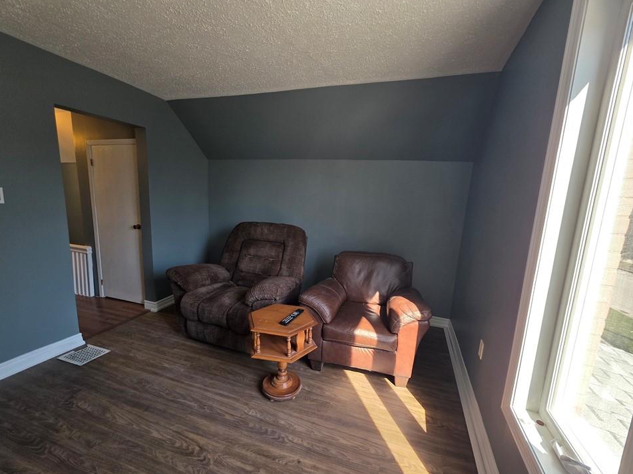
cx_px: 314
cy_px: 248
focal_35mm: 14
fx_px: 256
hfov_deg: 102.1
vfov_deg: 85.6
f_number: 1.9
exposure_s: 1/120
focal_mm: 2.2
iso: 100
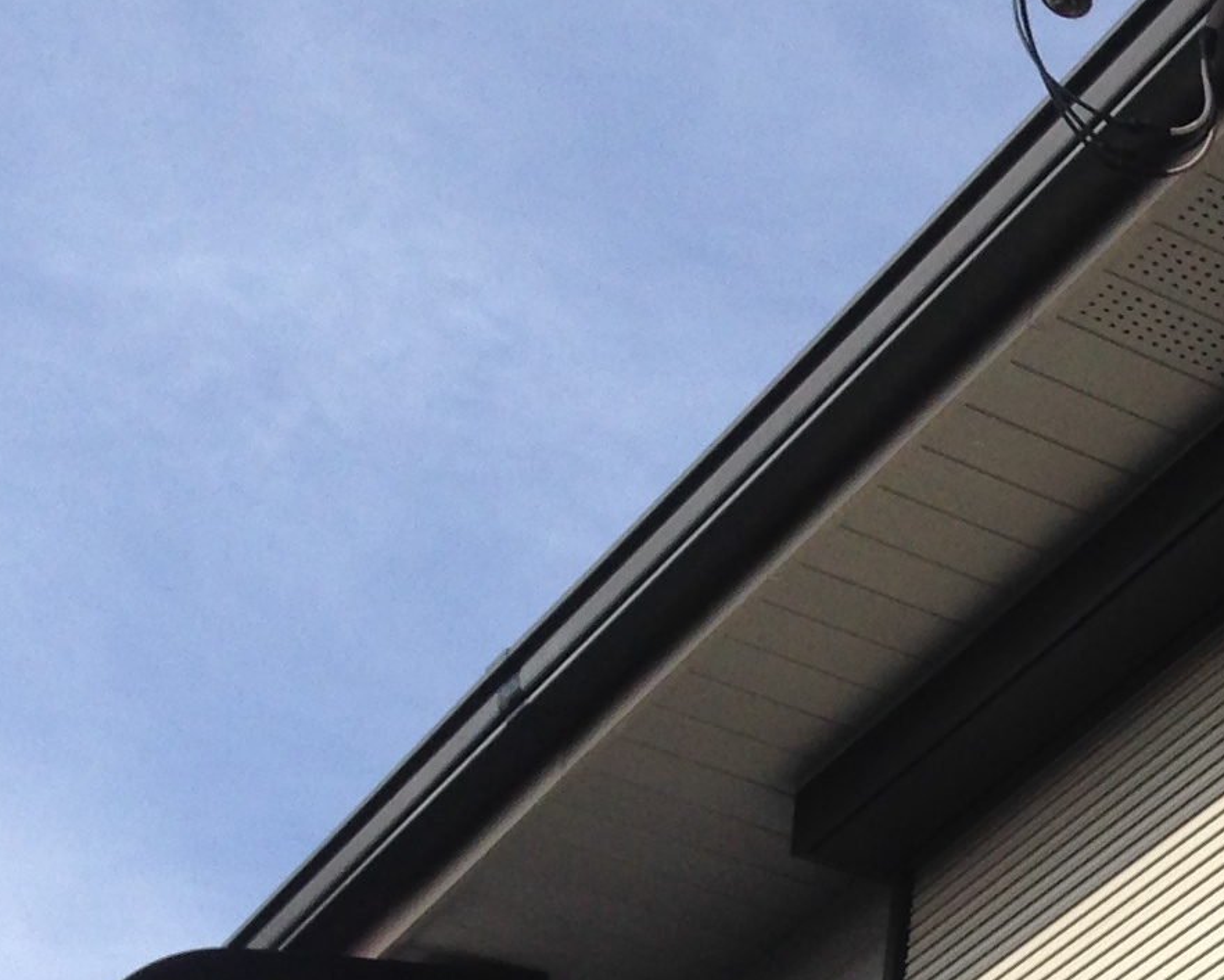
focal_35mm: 119
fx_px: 4312
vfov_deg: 12.4
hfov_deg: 14.9
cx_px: 1898
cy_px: 1404
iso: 50
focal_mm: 4.12
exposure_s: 1/1869
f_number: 2.4
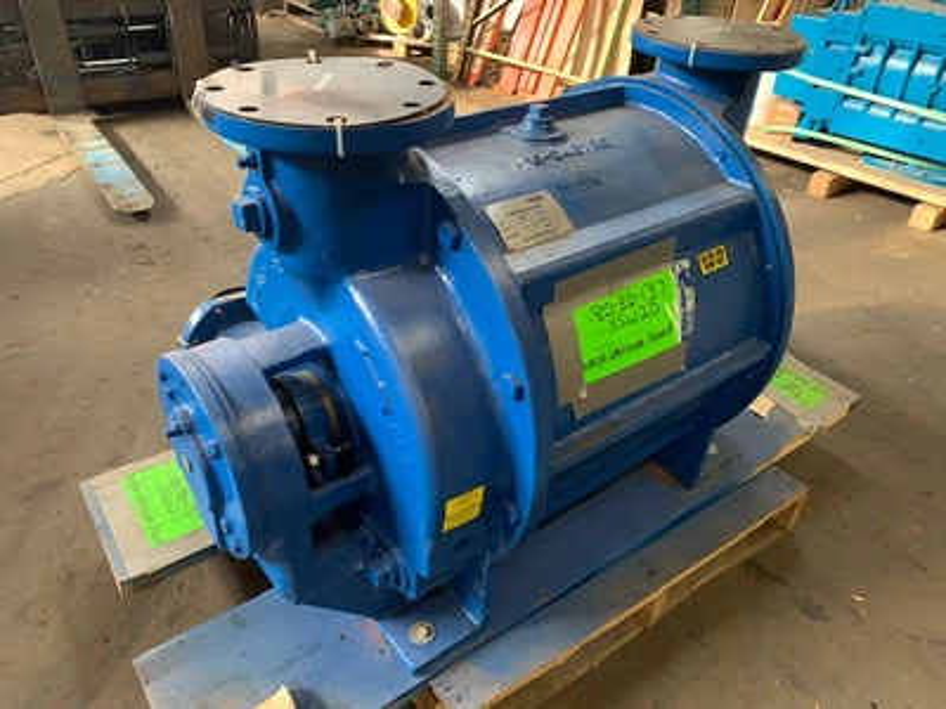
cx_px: 473
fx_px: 711
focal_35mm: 26
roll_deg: -2.6
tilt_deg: -35.1
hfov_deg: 67.3
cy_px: 354
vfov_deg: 53.1
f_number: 1.8
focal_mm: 4.25
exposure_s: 1/55
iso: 400
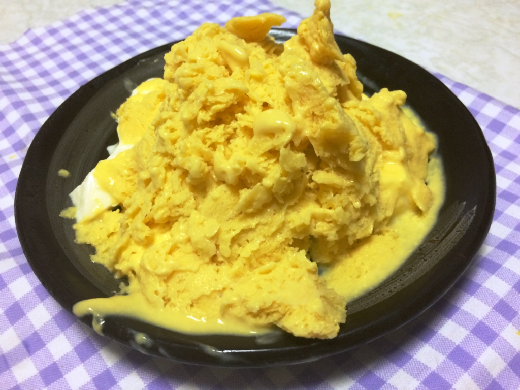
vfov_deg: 48.2
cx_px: 260
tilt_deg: -46.4
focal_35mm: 29
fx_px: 436
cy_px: 195
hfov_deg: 61.7
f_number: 2.2
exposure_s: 1/33
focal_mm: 4.15
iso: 125
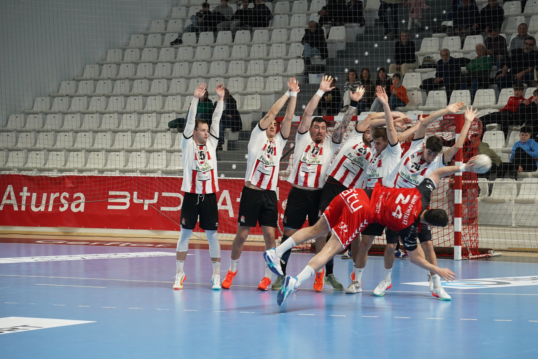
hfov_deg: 18.3
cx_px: 269
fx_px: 1674
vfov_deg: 12.2
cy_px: 180
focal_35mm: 112
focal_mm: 75
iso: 1600
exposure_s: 1/320
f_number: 5.6
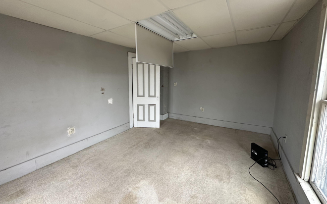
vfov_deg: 74.6
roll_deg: +0.6
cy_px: 93
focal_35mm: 15
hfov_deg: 101.5
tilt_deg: -7.4
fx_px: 134
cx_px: 162
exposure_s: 1/99
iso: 250
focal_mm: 2.22
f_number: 2.2
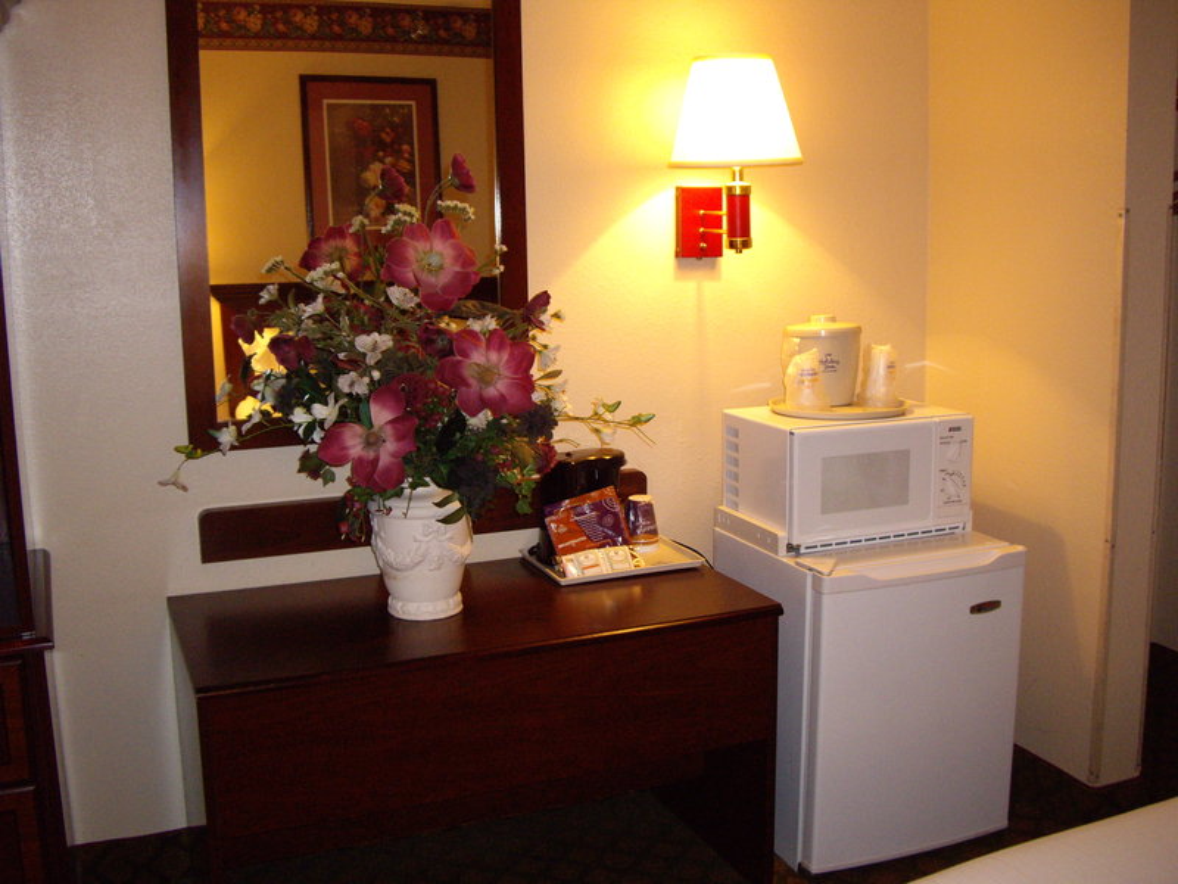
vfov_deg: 37.7
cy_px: 442
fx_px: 1293
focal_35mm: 38
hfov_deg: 49.0
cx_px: 589
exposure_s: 1/40
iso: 400
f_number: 2.8
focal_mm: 7.9
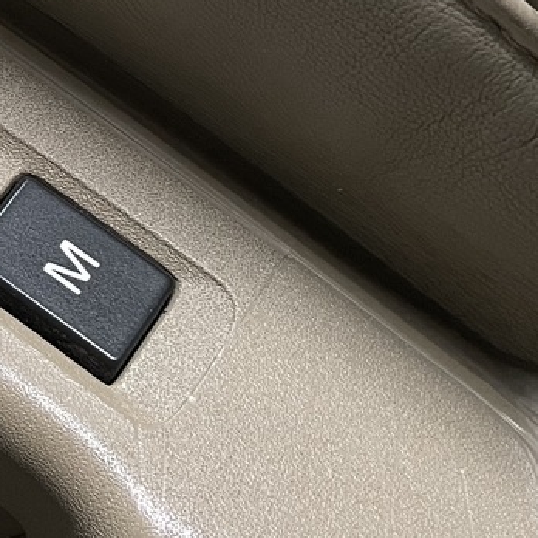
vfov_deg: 18.2
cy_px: 119
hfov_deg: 16.1
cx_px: -365
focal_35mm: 95
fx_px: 1670
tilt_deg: -54.7
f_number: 1.6
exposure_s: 1/50
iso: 125
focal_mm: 4.2
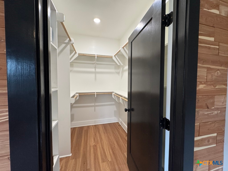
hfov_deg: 102.1
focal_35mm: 14
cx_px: 114
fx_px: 92
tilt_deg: -2.9
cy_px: 86
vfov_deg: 85.7
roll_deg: -0.2
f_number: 2.2
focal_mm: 2.22
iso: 320
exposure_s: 1/120
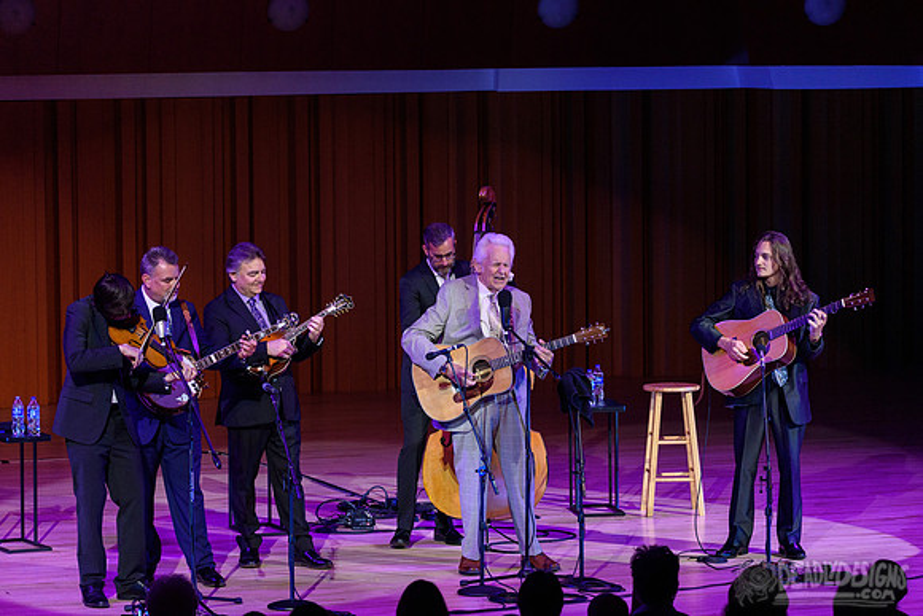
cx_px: 454
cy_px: 308
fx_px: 3962
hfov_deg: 13.3
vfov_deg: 8.9
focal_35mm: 155
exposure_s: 1/500
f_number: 5
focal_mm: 150
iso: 2500
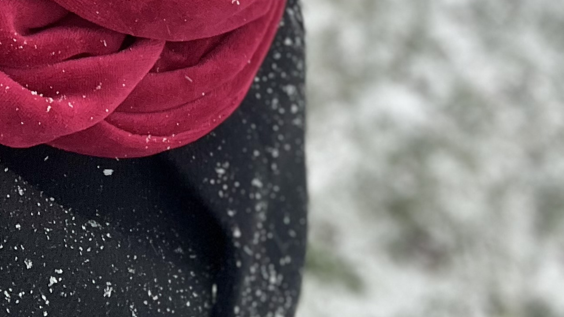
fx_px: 1181
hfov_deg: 26.4
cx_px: 127
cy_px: -304
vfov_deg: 13.3
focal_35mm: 79
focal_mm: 2.71
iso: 100
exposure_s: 1/109
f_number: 2.2
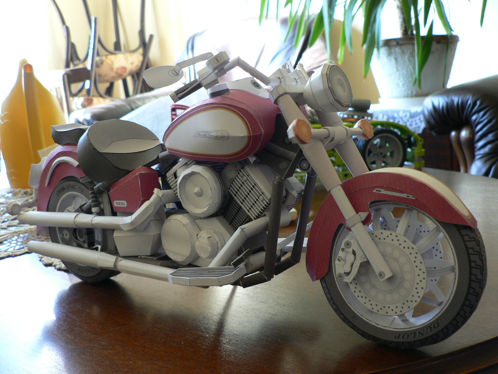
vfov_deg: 39.7
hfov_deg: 51.4
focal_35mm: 36
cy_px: 187
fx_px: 518
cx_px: 249
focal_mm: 6
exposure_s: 1/30
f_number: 2.8
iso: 150
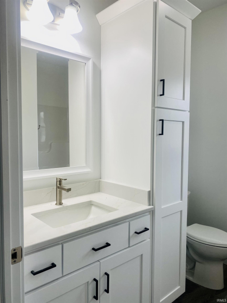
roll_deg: -1.0
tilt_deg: -2.4
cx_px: 114
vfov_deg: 67.3
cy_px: 152
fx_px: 227
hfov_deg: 53.0
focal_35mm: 26
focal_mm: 4.25
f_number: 1.8
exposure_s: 1/120
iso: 40
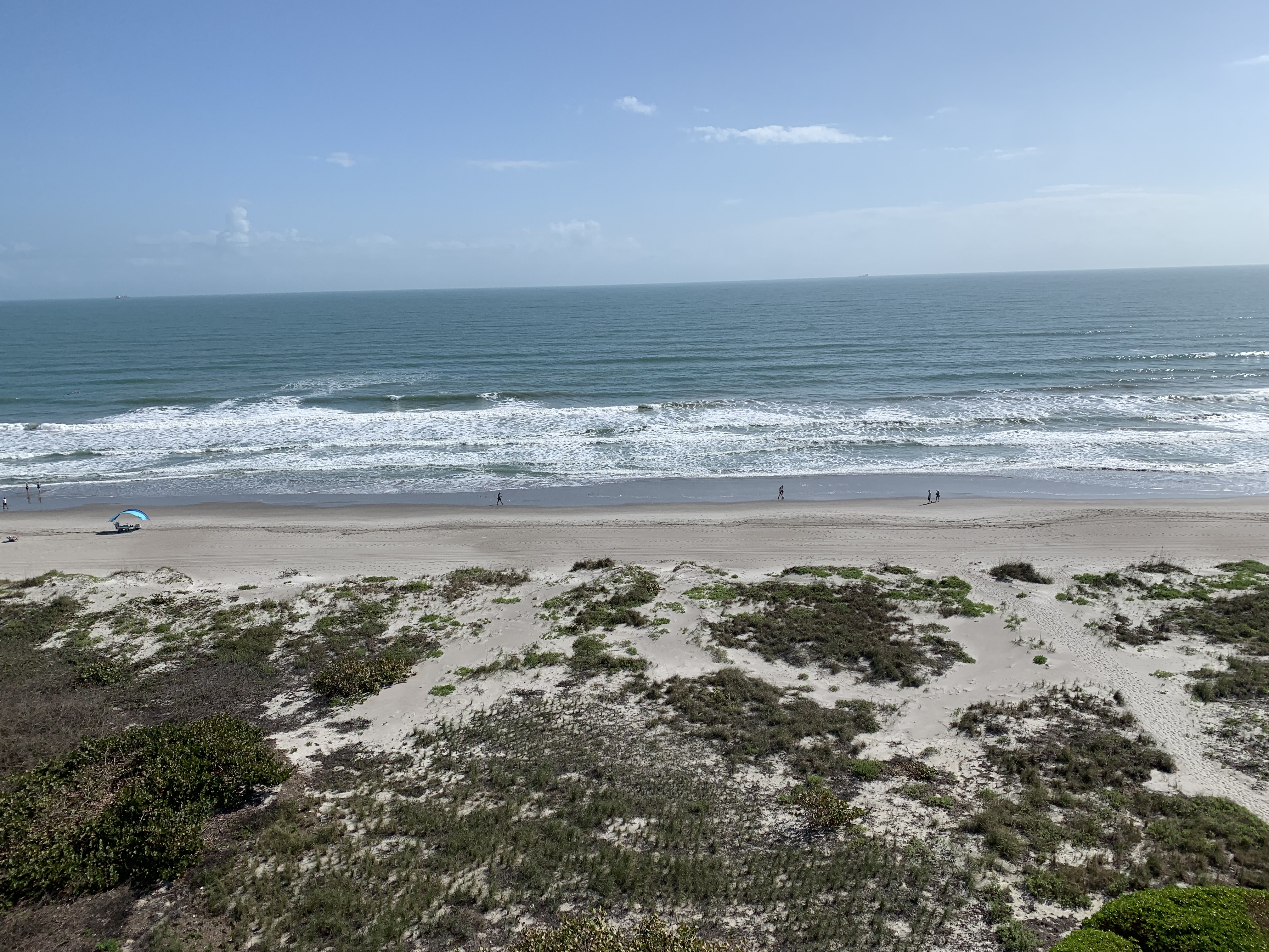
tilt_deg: -8.9
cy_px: 476
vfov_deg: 53.1
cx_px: 634
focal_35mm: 26
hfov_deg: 67.3
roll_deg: +2.3
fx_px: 953
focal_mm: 4.25
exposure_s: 1/5405
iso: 25
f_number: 1.8
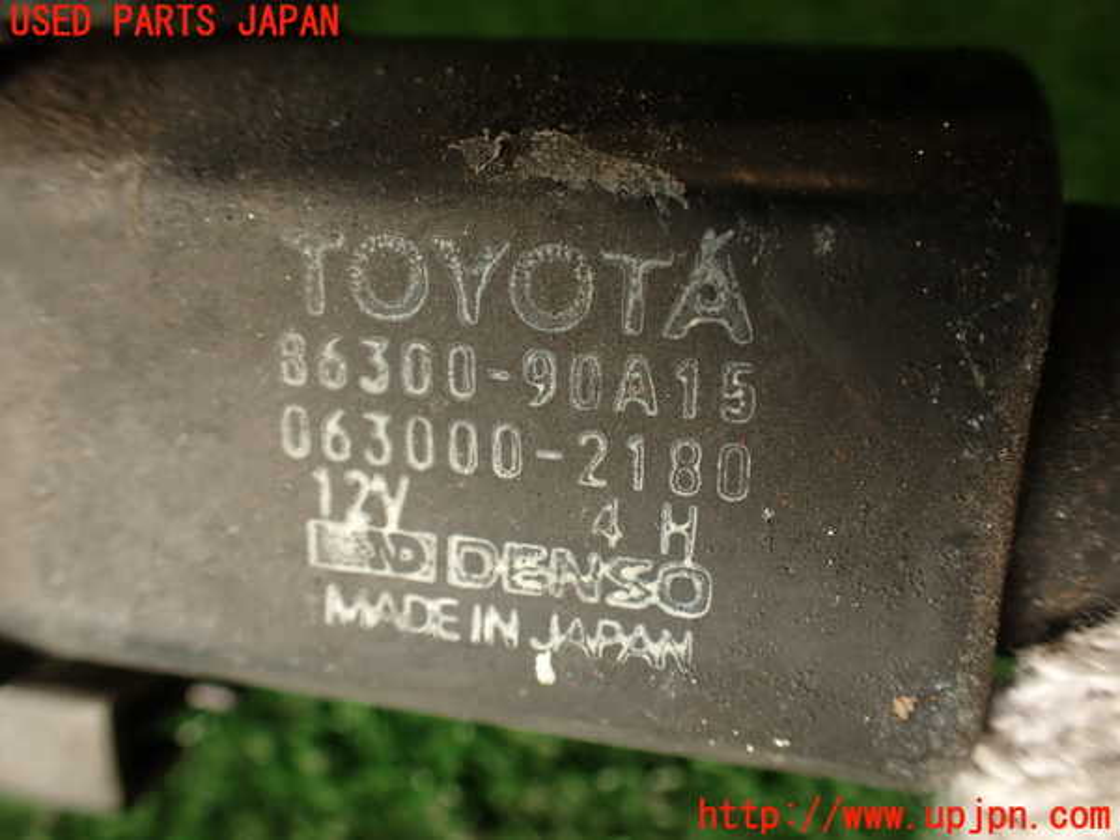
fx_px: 971
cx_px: 560
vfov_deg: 46.8
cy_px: 420
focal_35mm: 30
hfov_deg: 60.0
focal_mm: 5.4
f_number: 2.3
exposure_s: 1/60
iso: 100
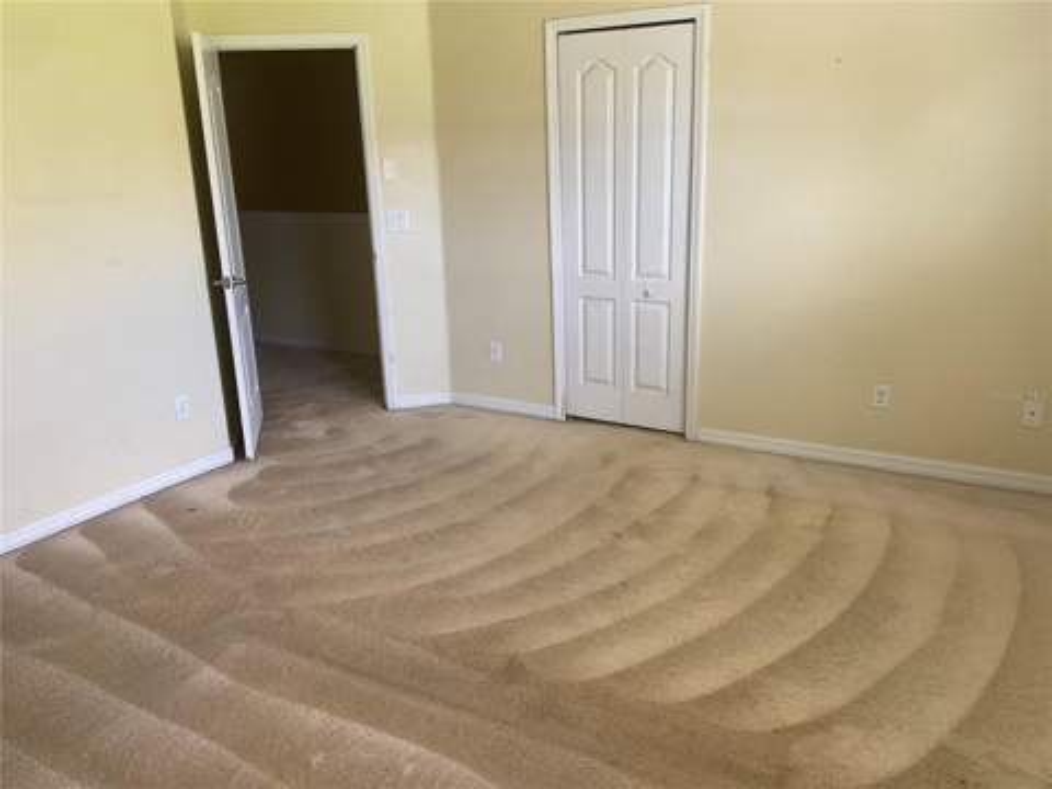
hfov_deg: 61.7
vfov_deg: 48.2
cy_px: 394
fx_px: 881
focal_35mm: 29
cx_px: 526
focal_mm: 3
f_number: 1.8
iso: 100
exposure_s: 1/60
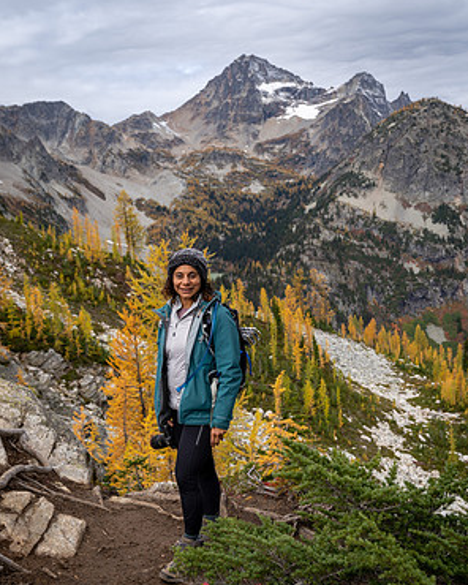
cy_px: 308
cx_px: 236
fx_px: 693
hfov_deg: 37.3
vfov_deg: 45.8
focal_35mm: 40
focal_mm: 35
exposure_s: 1/400
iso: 100
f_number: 5
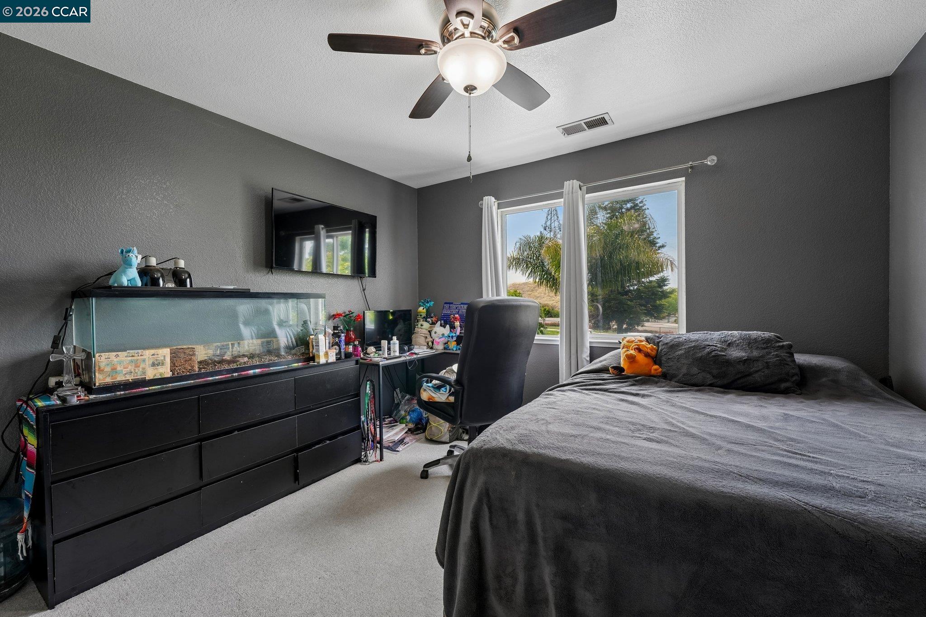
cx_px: 463
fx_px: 360
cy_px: 308
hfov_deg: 104.3
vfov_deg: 81.2
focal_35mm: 14
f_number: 8
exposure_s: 1/25
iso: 640
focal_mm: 14
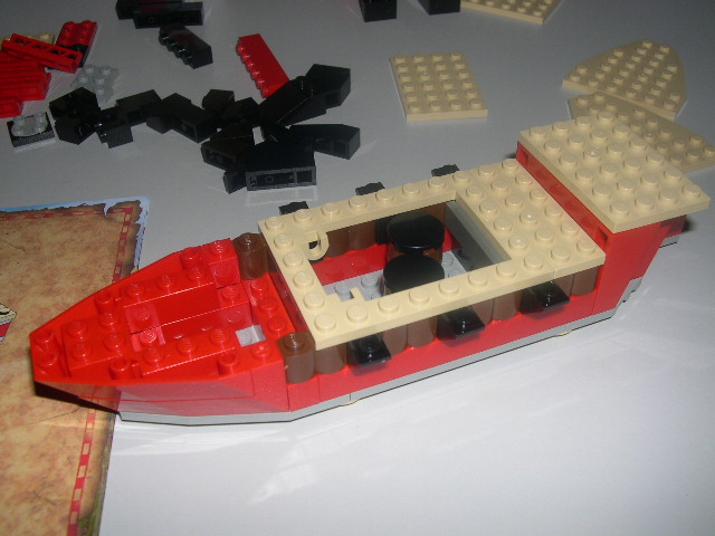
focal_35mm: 38
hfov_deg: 49.0
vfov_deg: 37.7
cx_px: 358
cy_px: 268
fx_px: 785
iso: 100
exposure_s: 1/60
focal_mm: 8
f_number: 7.6
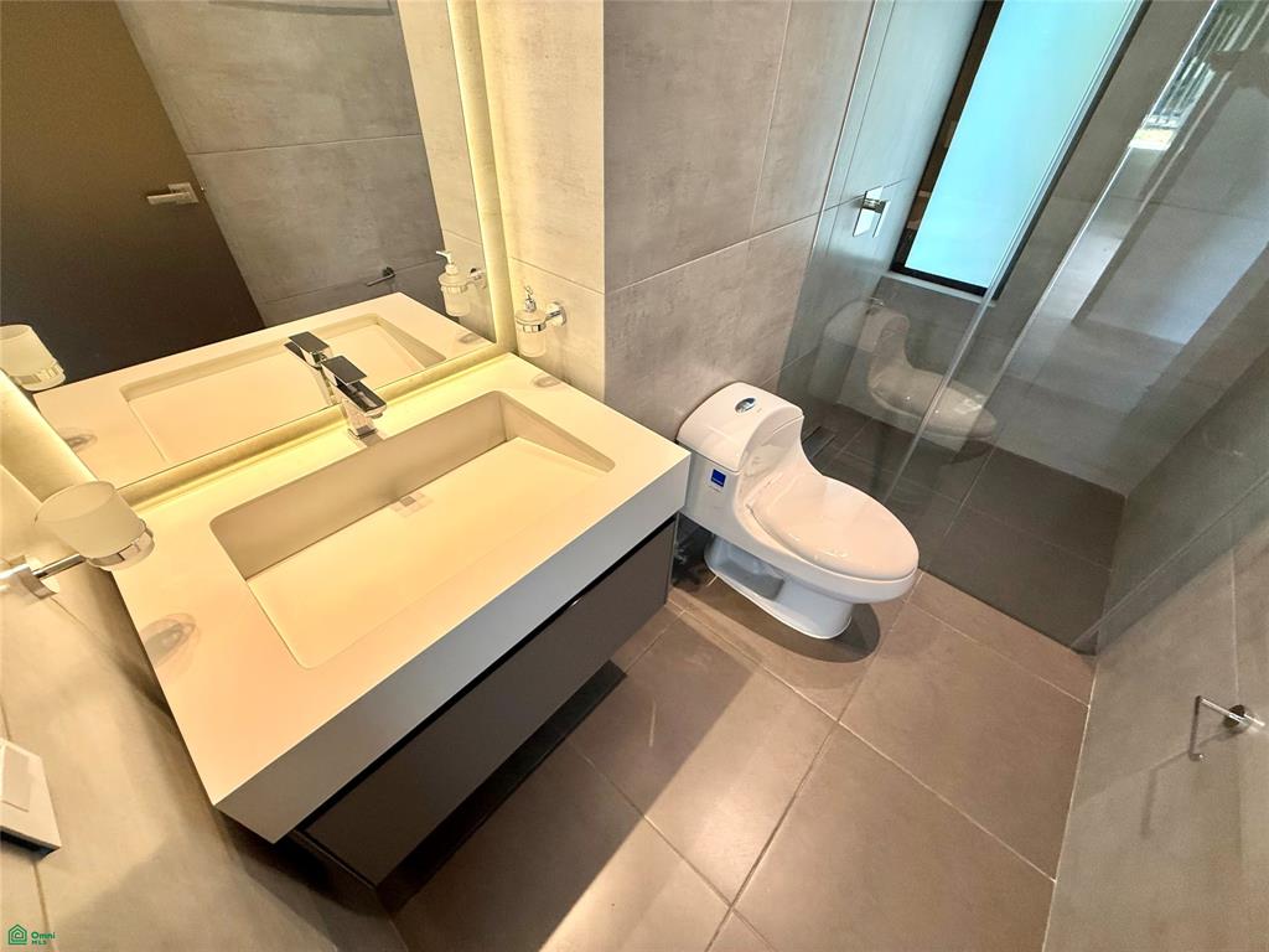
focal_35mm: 14
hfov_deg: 102.1
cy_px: 476
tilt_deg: -40.1
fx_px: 513
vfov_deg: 85.7
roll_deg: -2.8
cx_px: 634
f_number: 2.2
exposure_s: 1/120
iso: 160
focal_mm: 2.22
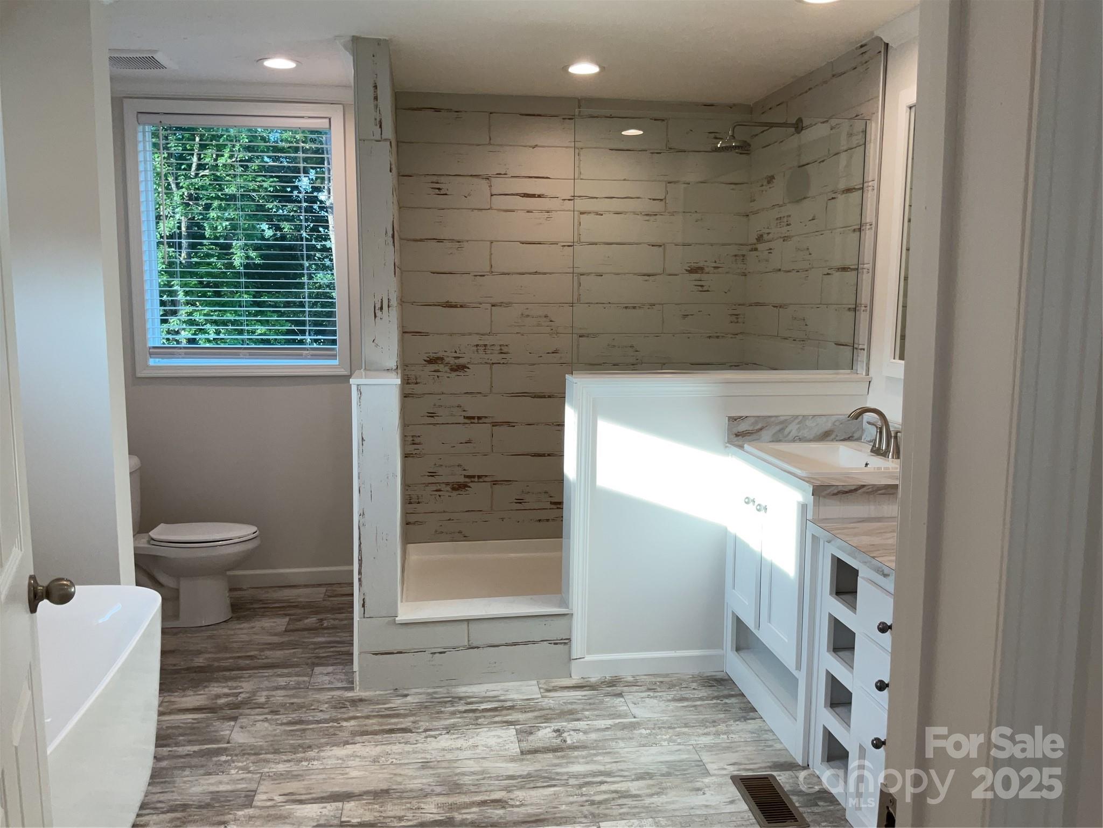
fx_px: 924
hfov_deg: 61.7
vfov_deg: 48.2
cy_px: 414
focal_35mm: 29
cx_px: 552
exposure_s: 1/120
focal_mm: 3
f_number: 1.8
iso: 32
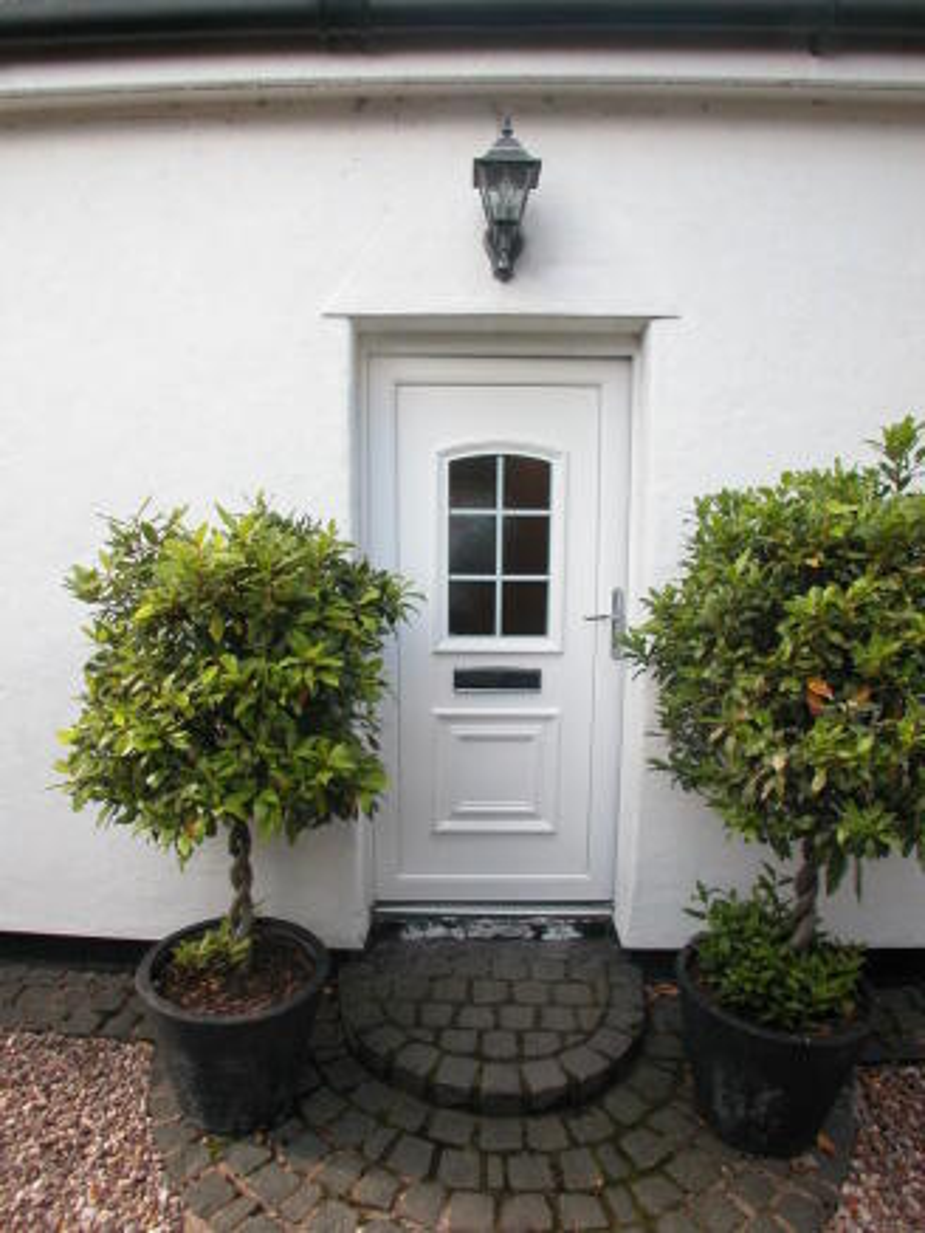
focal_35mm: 30
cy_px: 616
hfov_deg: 46.8
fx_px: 1068
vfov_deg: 60.0
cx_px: 462
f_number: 3.5
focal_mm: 7.7
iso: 100
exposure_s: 1/113
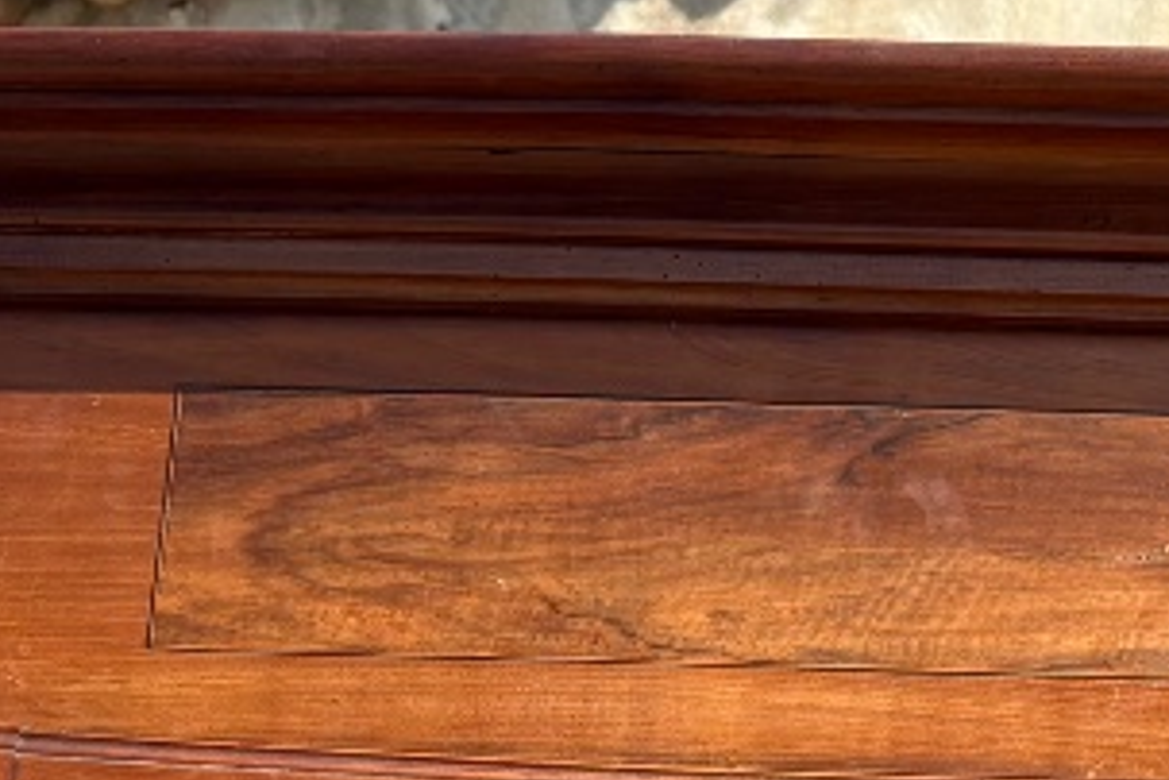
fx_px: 3474
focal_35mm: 107
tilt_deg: +14.5
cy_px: 726
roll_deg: -2.5
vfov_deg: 12.7
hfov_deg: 17.9
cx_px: 1497
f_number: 1.6
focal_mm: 5.96
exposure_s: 1/1848
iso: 50
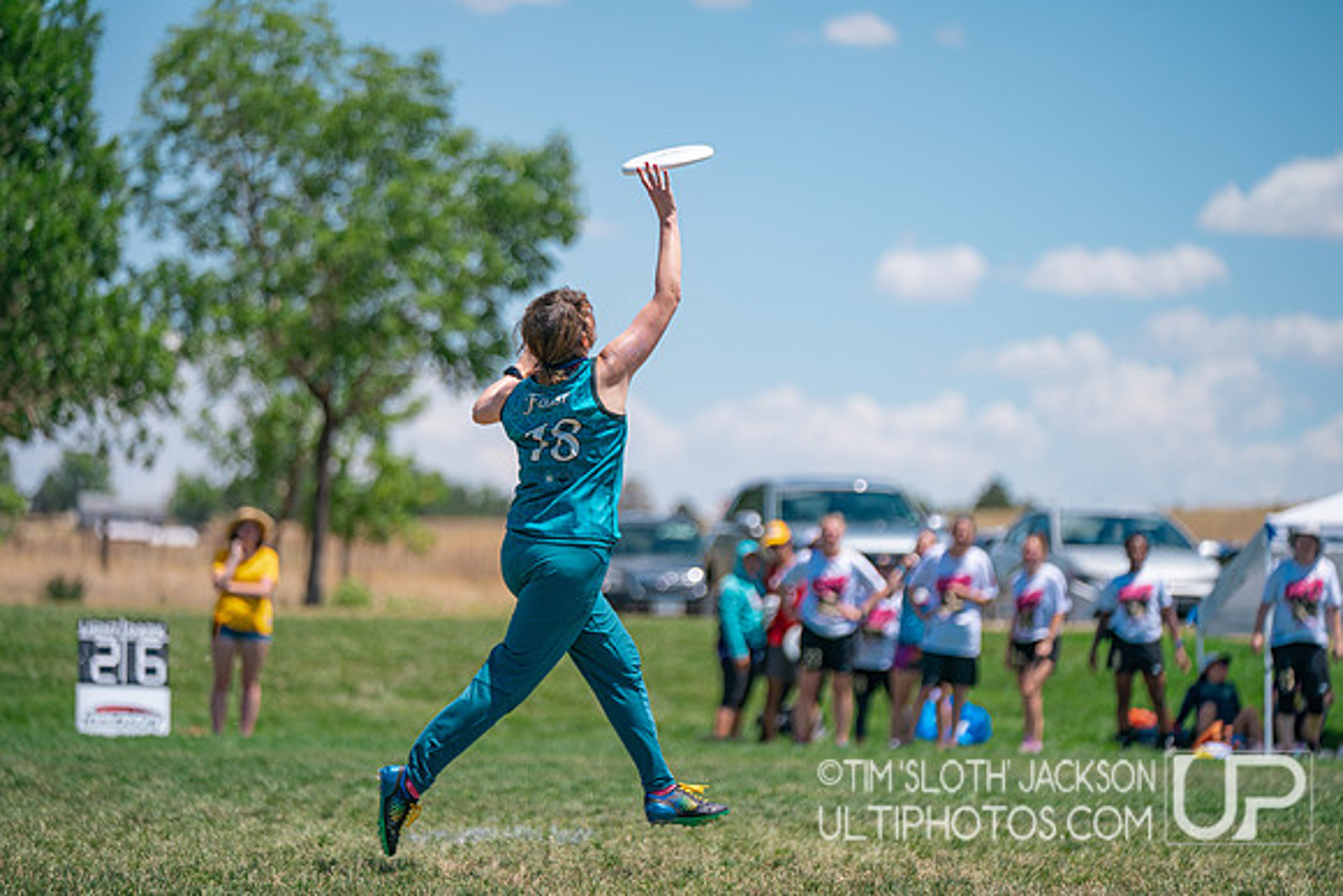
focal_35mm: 161
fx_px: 6007
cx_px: 672
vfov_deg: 8.5
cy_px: 448
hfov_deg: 12.8
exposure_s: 1/4000
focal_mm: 161
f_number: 2.8
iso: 200
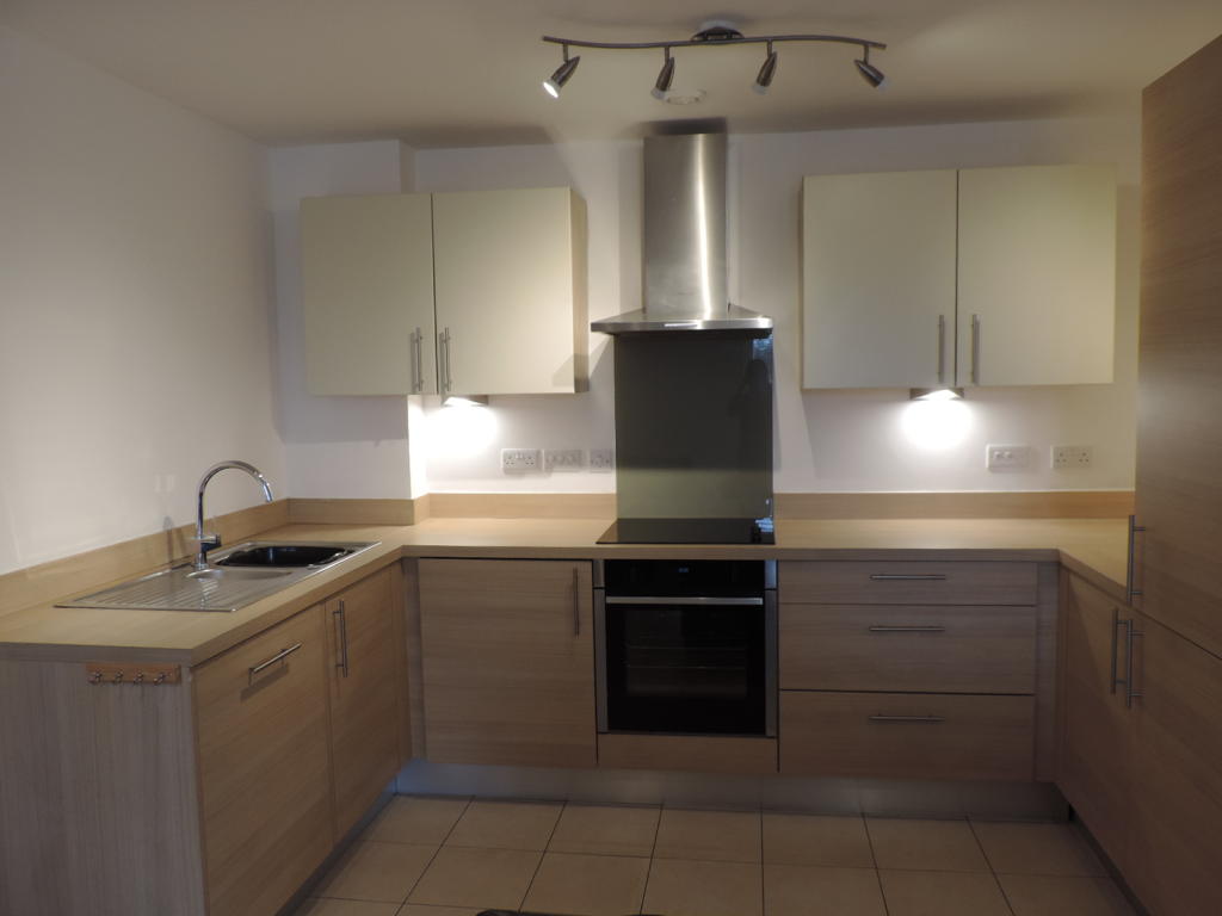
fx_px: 988
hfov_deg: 63.4
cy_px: 458
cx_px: 611
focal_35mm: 28
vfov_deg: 49.7
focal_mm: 4.9
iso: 140
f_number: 3.1
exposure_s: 1/30
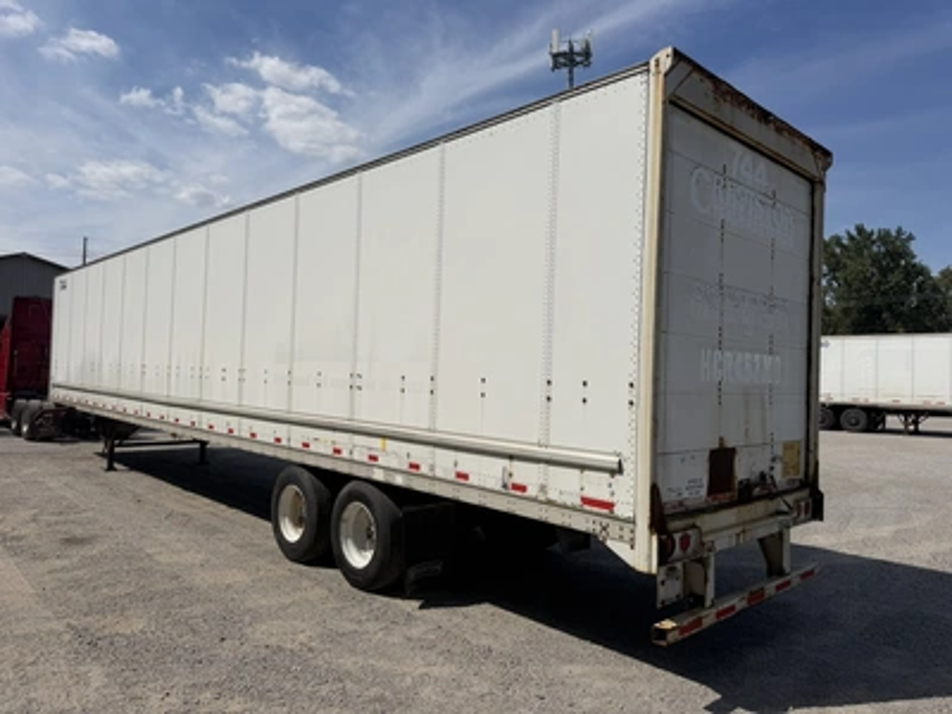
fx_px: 660
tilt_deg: +0.8
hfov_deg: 71.6
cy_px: 357
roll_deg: -1.5
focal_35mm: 24
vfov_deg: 56.8
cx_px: 476
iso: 80
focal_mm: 6.76
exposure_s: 1/11905
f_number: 1.78
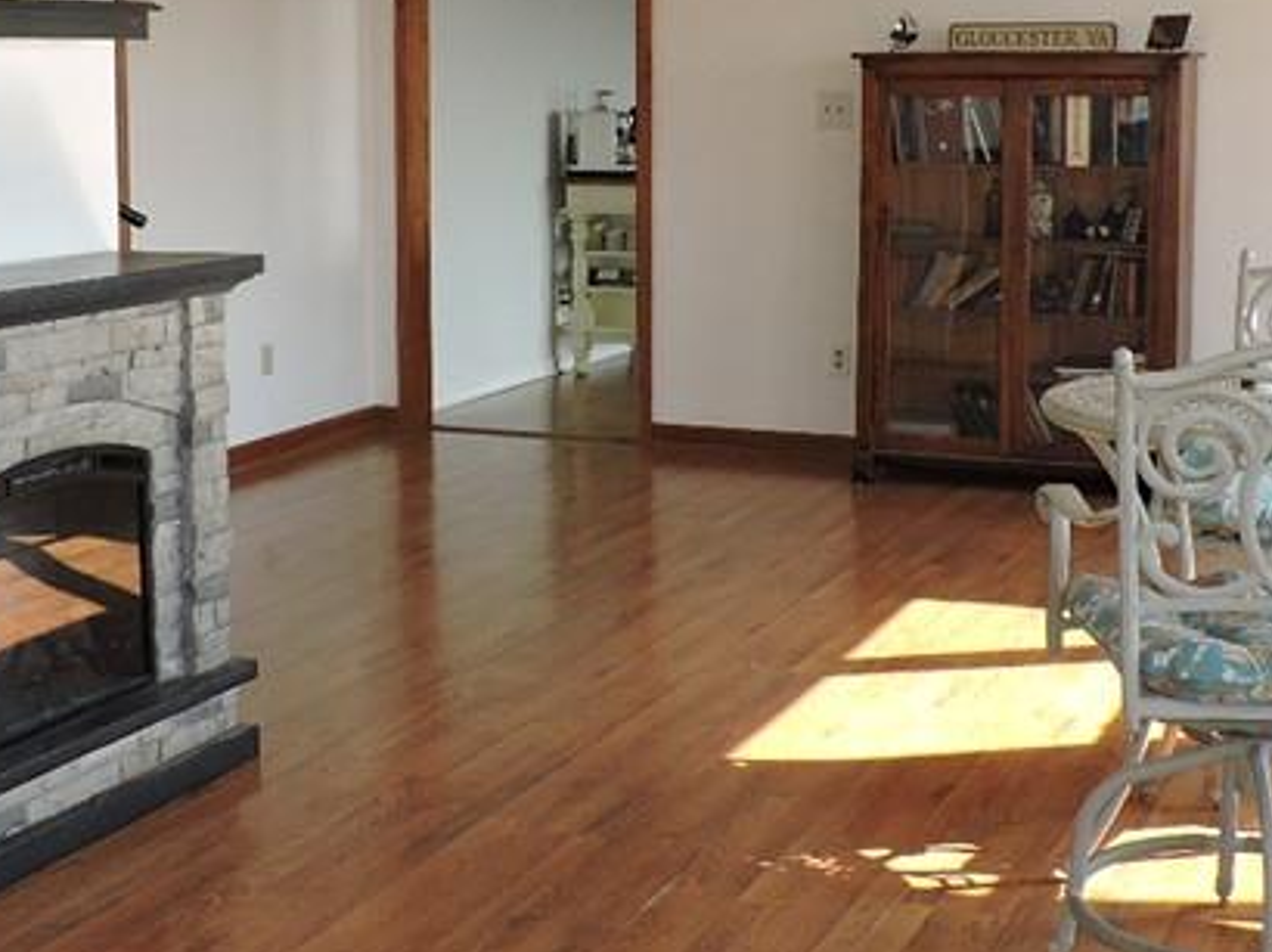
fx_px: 2203
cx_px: 652
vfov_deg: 24.2
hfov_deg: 32.2
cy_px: 276
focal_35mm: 60
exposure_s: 1/80
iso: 100
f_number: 3
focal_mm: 4.3
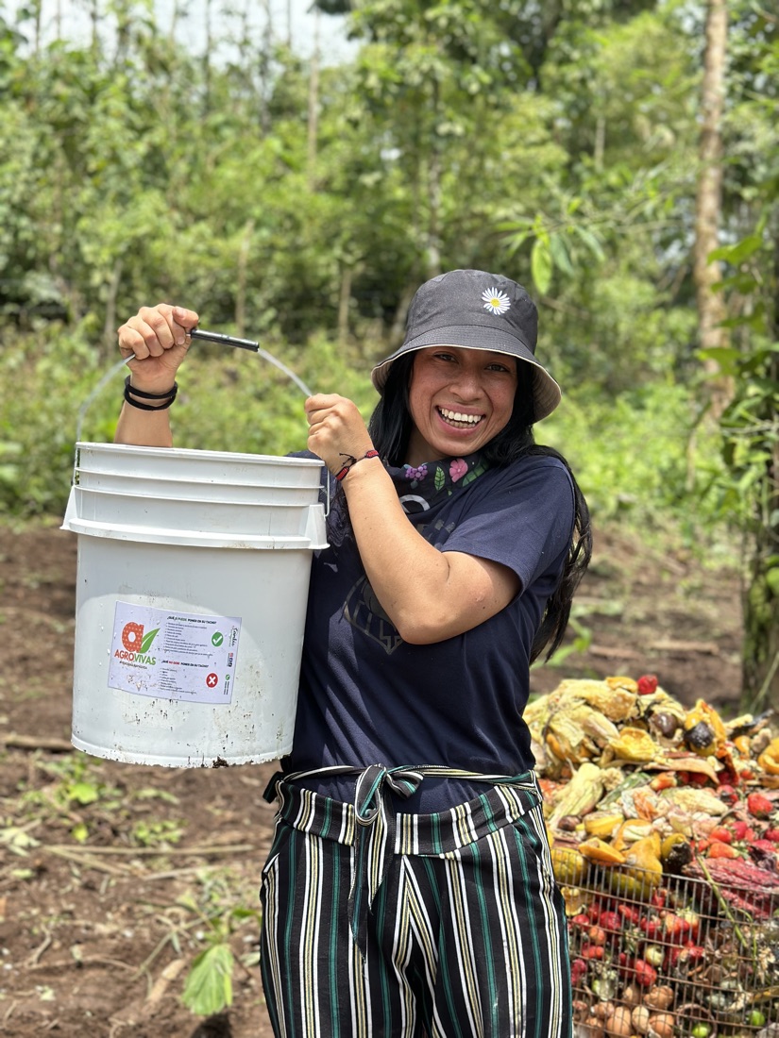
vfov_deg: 39.7
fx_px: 1440
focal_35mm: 48
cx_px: 390
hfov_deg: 30.3
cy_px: 519
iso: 100
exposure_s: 1/2532
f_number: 1.78
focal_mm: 6.86
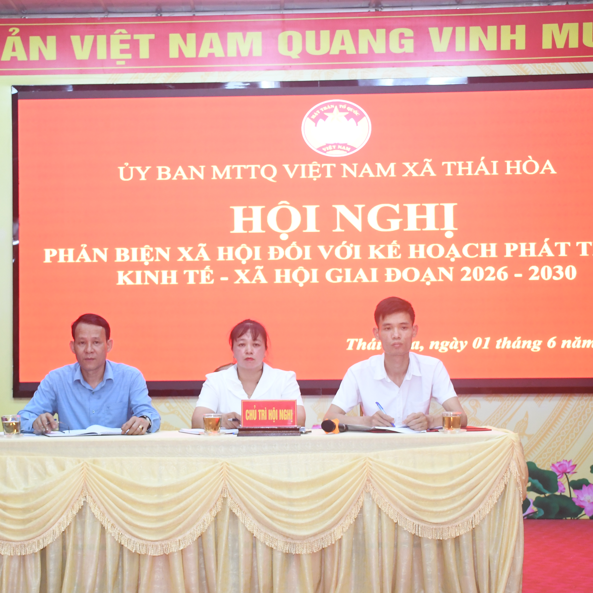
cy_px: 324
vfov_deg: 30.5
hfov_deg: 30.5
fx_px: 1085
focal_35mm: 56
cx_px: 231
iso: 1600
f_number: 4.5
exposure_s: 1/100
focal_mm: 27
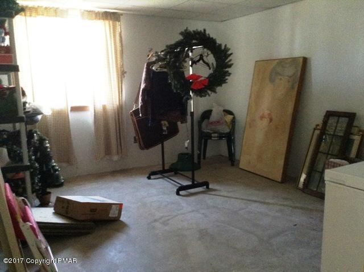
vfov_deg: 42.8
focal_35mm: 33
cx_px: 182
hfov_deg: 55.4
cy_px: 136
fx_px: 346
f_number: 2.4
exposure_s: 1/15
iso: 400
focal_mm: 3.3
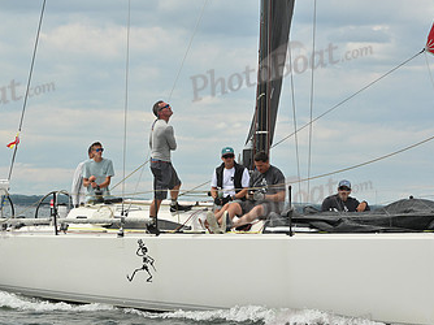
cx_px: 123
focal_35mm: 117
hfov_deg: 16.8
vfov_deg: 12.6
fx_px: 1466
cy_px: 154
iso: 320
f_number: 14
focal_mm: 70
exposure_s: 1/800
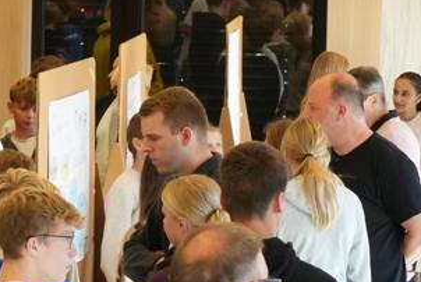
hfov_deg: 7.7
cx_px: -215
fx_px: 3067
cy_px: 184
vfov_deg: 5.3
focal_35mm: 262
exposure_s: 1/160
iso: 1600
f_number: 5
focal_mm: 44
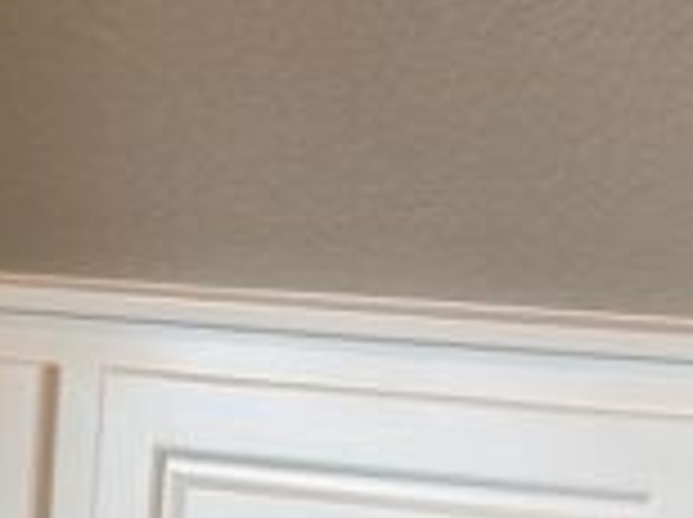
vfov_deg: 8.7
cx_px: 198
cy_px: 1081
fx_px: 3198
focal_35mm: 160
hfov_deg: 12.3
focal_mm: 6.76
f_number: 1.78
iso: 100
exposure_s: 1/120
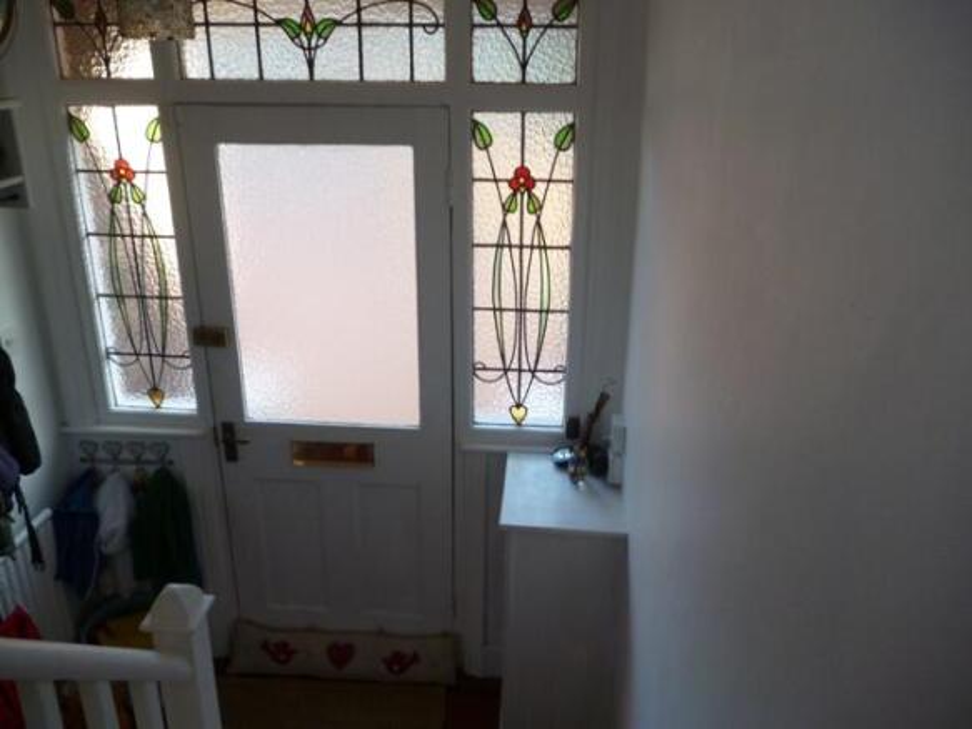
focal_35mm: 28
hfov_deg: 63.5
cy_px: 364
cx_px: 486
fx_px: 786
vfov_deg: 49.7
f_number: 3.1
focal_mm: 5
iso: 160
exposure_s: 1/60
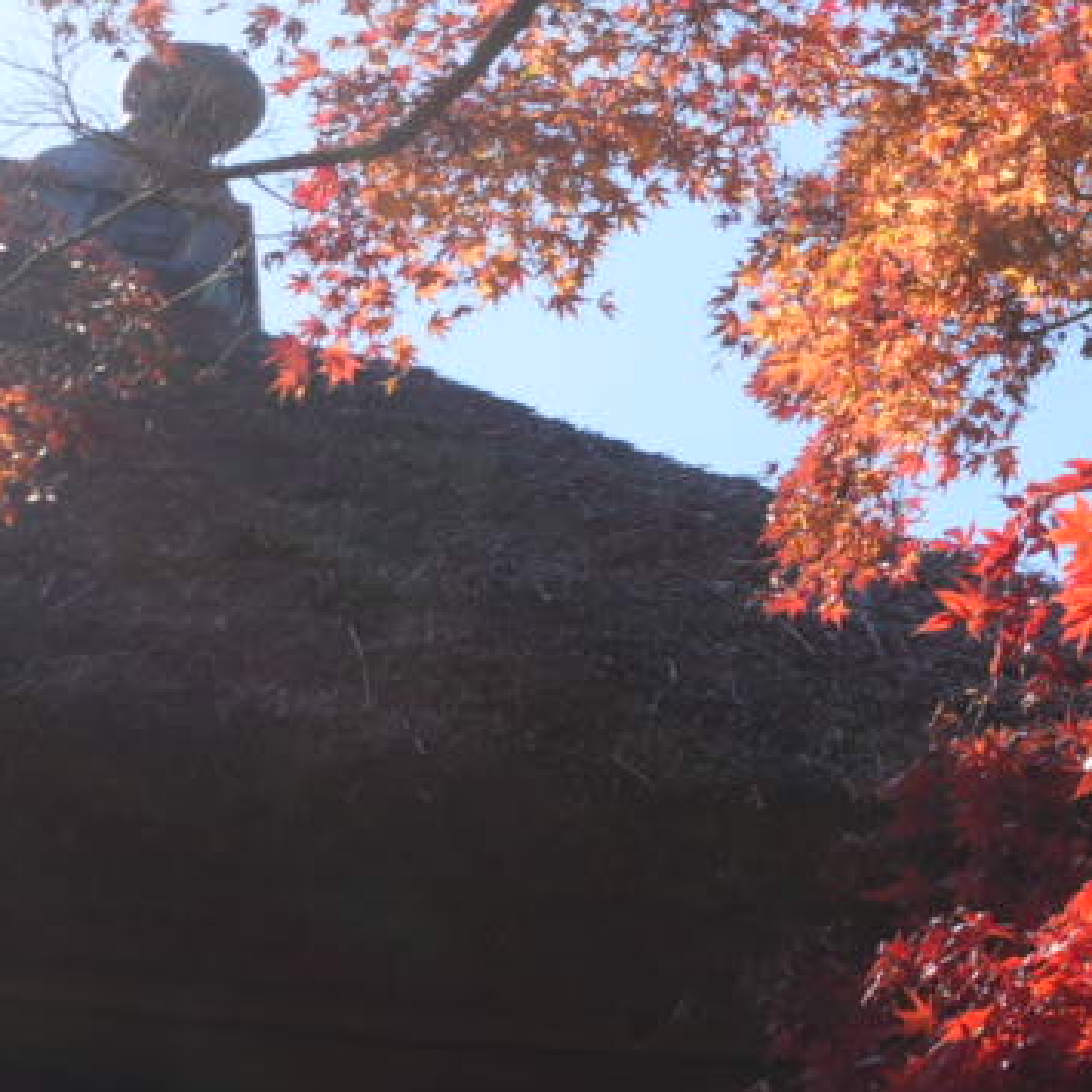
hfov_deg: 15.3
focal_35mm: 93
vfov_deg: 17.8
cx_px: 2135
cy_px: -218
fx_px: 3319
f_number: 14
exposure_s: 1/50
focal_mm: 16
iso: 100
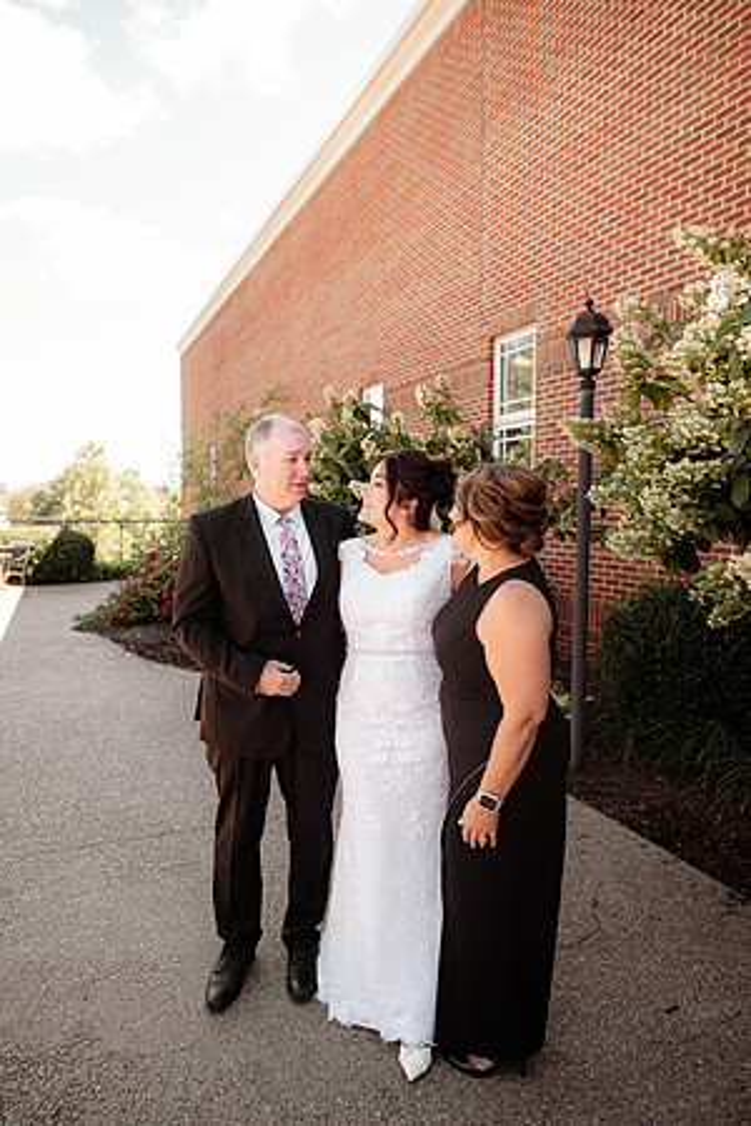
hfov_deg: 53.1
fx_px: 751
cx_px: 376
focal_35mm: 24
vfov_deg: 73.7
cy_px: 563
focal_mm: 24
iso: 160
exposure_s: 1/400
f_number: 2.8
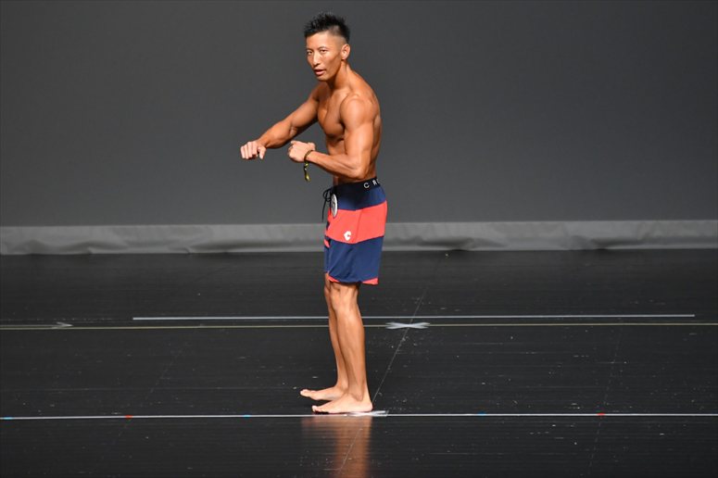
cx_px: 359
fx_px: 6878
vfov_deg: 4.0
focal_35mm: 345
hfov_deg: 6.0
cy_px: 239
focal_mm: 230
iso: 2500
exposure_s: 1/400
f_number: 5.6
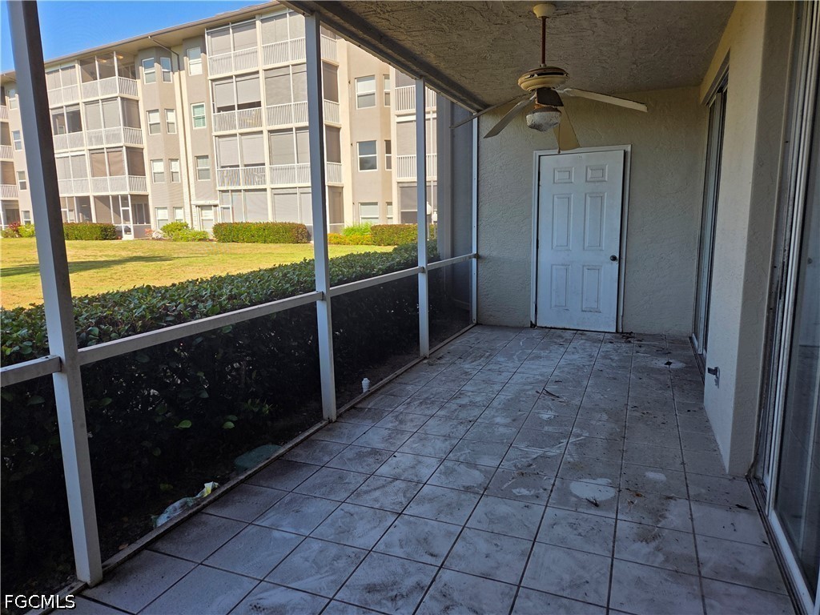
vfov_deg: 58.9
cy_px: 308
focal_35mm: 23
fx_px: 545
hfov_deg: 73.9
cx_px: 410
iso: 80
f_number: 1.8
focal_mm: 5.4
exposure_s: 1/1361
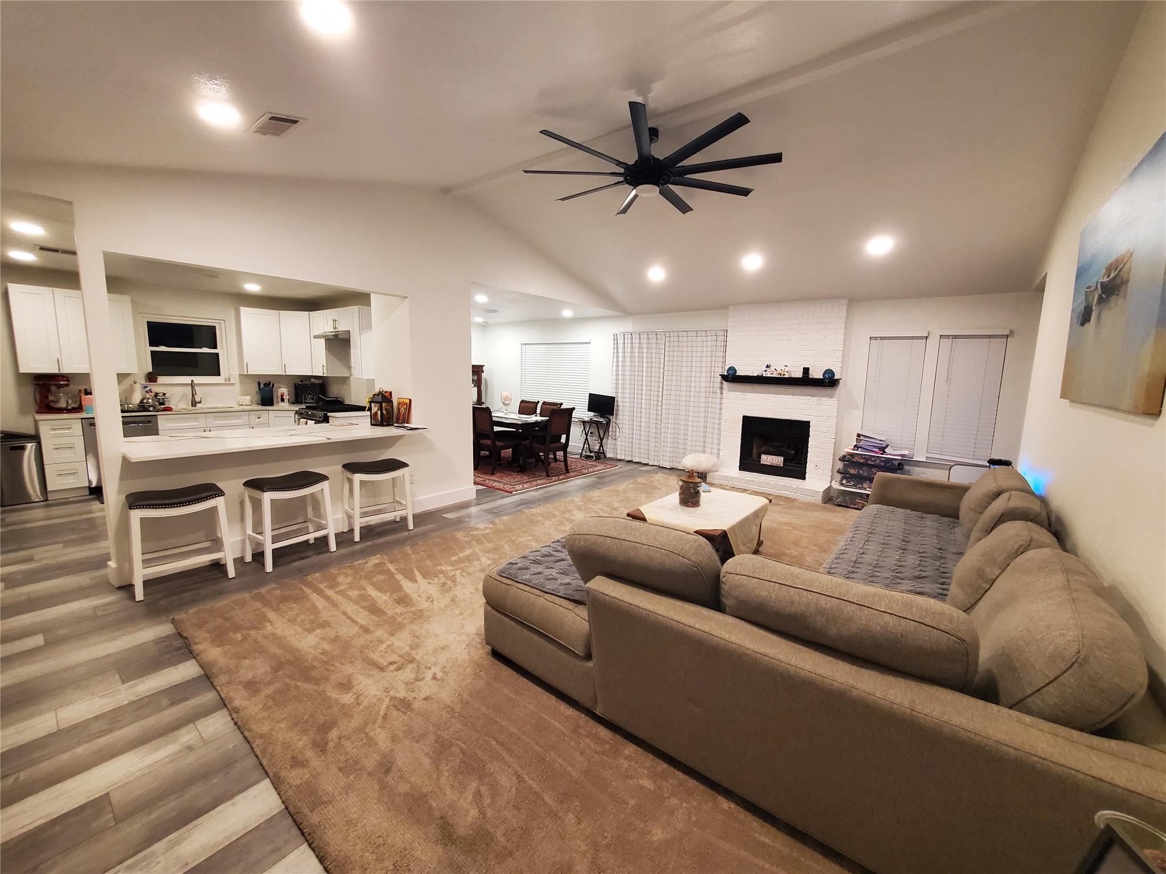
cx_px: 583
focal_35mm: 13
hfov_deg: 106.2
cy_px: 437
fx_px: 438
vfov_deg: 89.9
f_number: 2.2
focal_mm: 1.8
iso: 500
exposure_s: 1/40
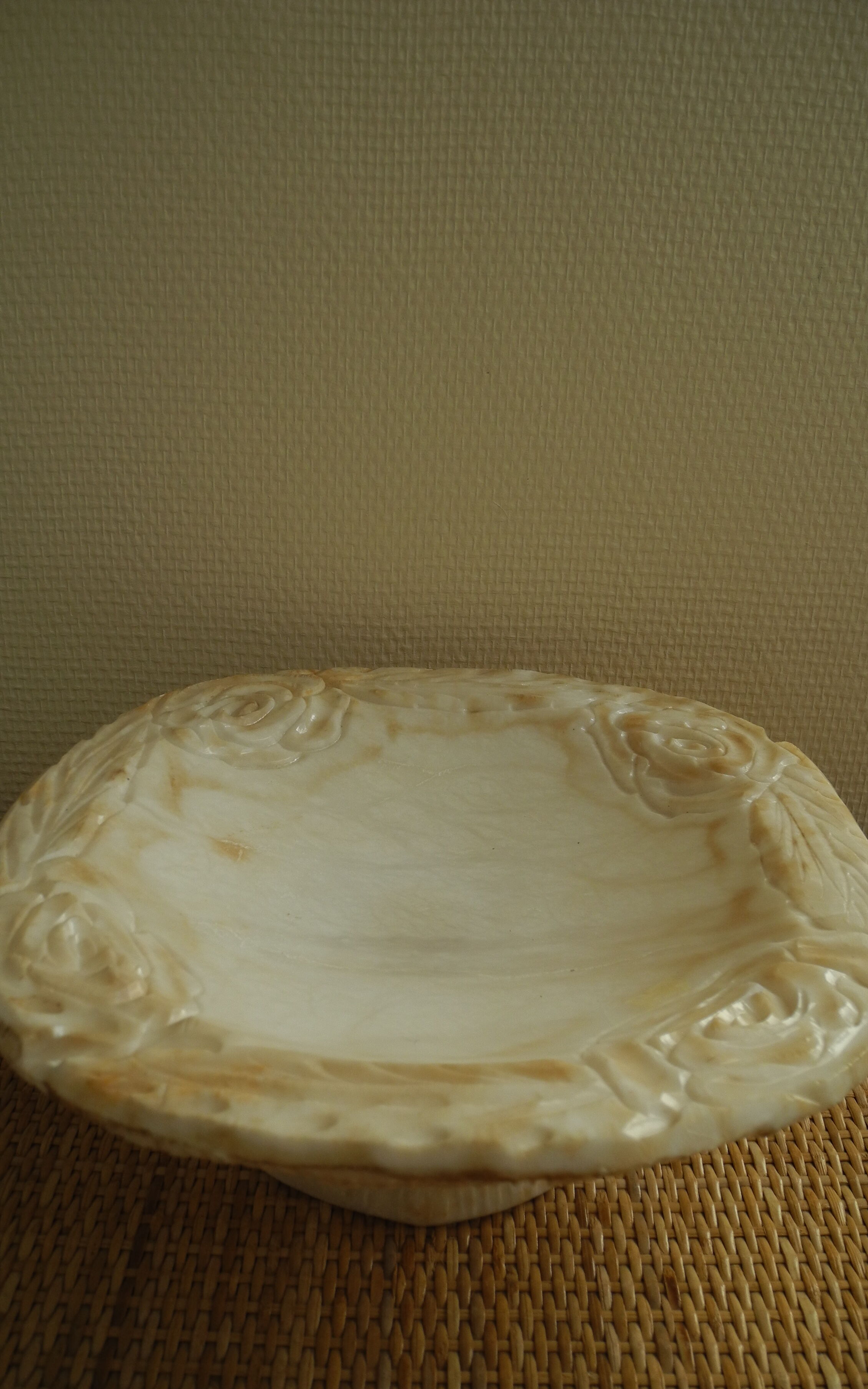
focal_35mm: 30
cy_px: 692
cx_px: 427
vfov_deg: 62.9
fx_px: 1135
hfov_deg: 41.8
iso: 100
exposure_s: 1/526
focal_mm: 6
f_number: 2.8
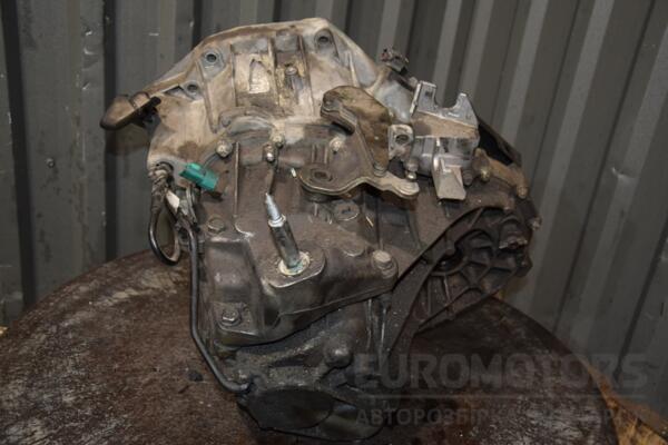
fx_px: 696
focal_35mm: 38
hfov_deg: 51.3
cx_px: 334
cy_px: 222
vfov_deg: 35.5
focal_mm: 25
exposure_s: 1/60
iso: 800
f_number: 5
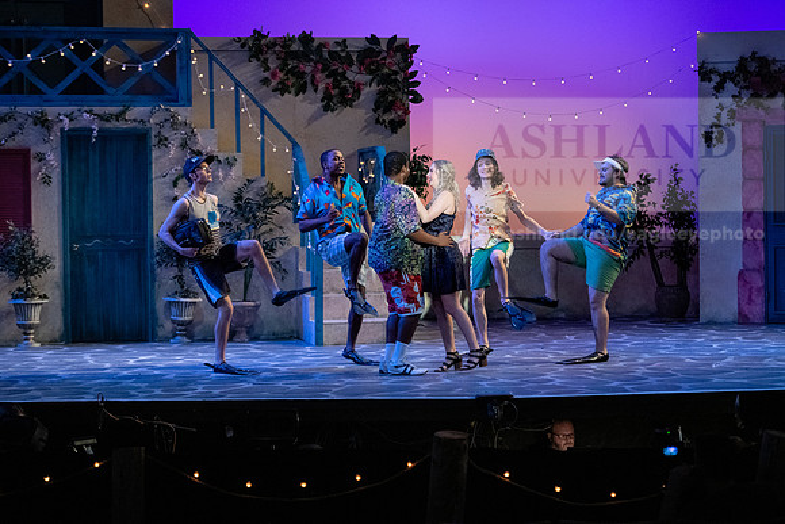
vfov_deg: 15.9
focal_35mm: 86
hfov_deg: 23.6
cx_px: 392
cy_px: 262
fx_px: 1876
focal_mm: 86
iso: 4000
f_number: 3.2
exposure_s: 1/400
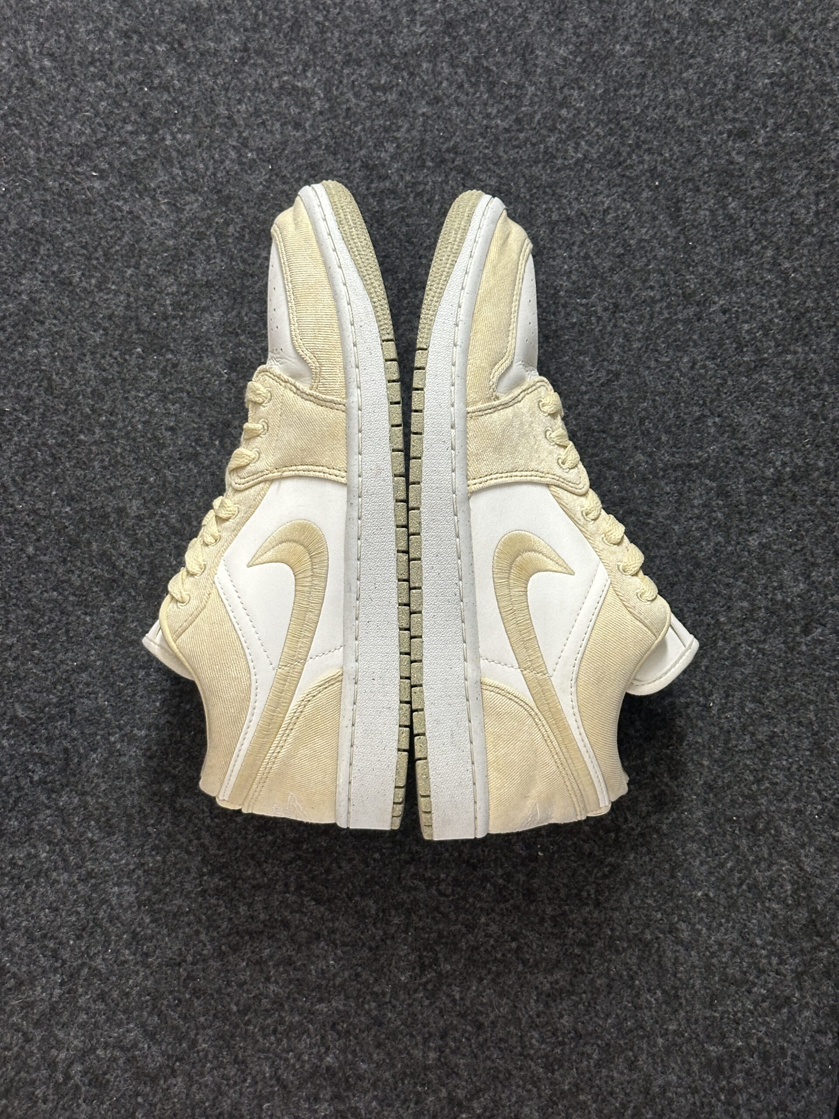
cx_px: 420
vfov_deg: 39.7
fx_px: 1551
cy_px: 560
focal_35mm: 48
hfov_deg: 30.3
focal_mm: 6.86
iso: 200
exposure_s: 1/50
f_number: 1.78
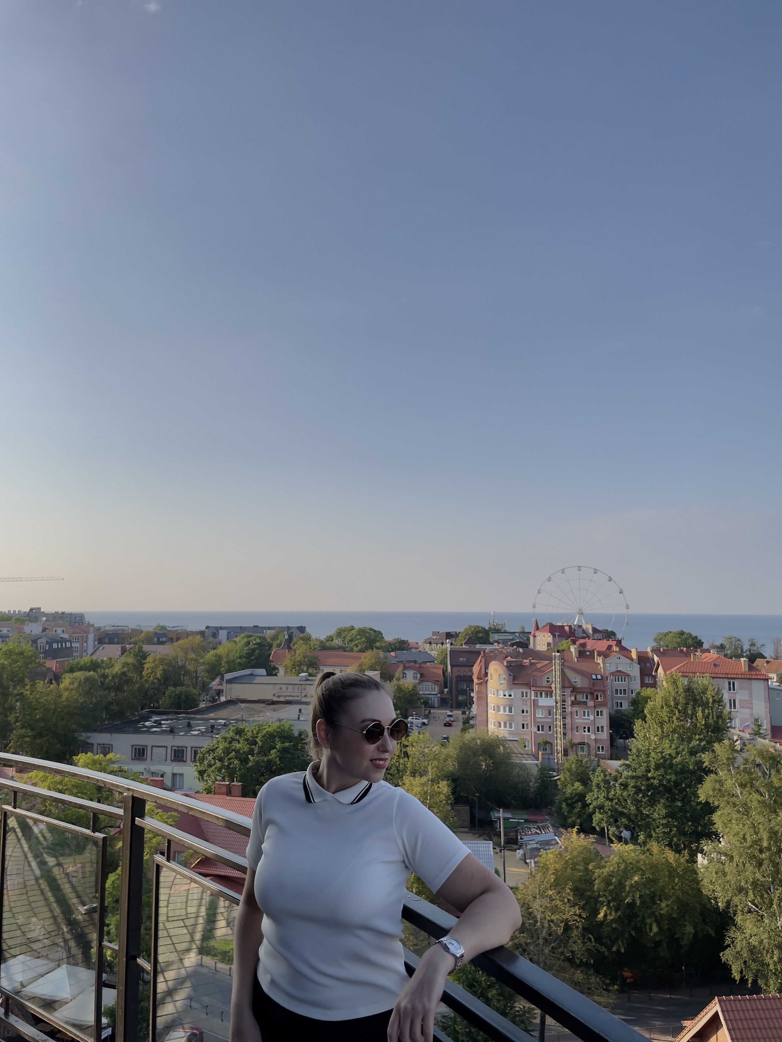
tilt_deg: +8.9
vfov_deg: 67.3
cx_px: 391
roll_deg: +0.4
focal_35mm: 26
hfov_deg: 53.1
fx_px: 783
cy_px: 521
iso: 32
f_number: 1.6
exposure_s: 1/1715
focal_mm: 4.2
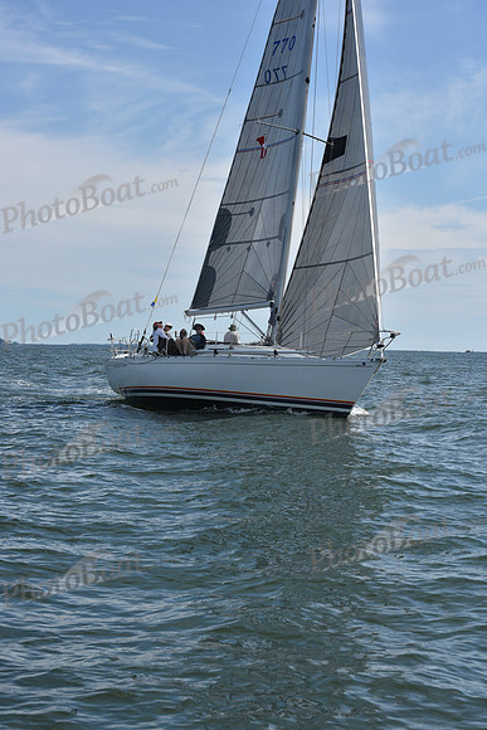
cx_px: 244
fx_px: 1419
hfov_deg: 19.5
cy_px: 365
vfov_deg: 28.8
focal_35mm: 70
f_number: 10
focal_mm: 70
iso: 320
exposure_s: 1/1000
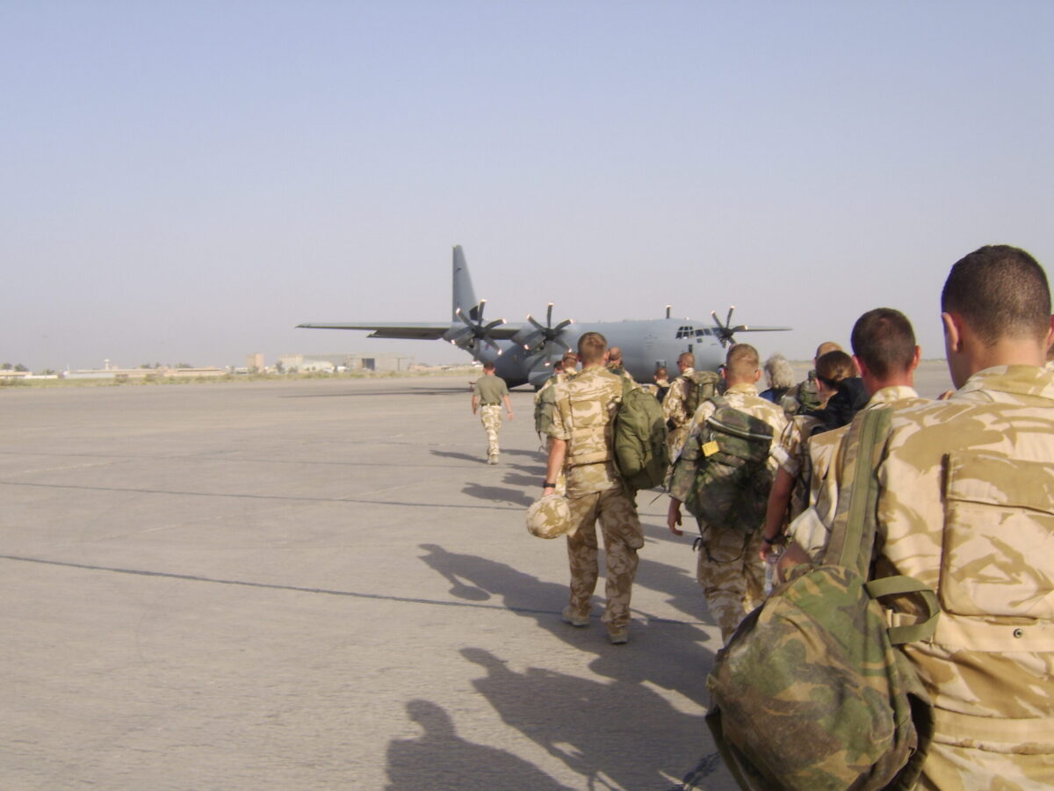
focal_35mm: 31
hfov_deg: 58.4
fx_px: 944
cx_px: 527
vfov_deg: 45.4
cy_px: 396
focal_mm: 8.13
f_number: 6.7
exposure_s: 1/272
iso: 71
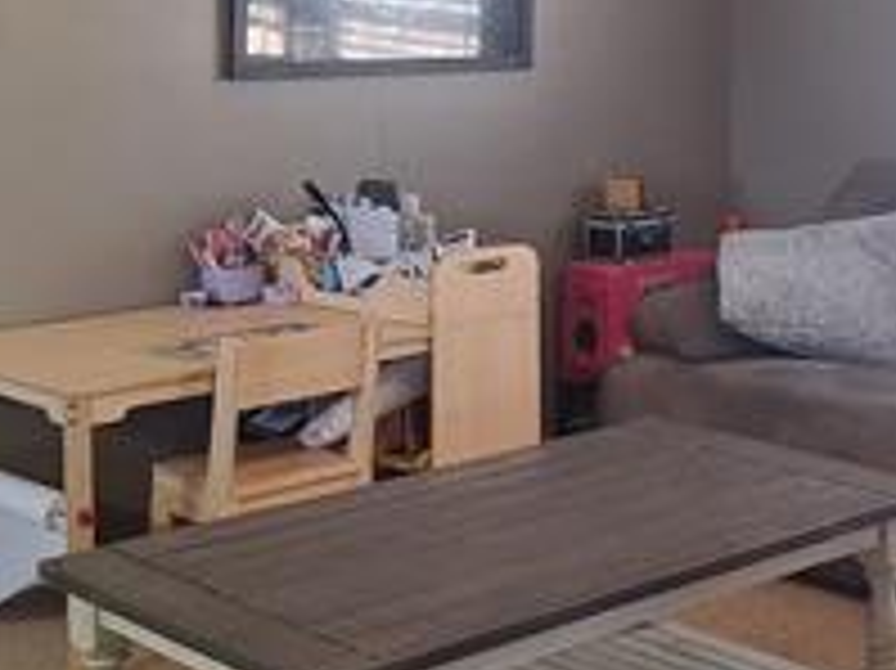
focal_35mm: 74
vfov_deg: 19.2
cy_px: -25
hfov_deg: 25.9
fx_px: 1914
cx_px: 716
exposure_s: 1/50
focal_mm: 5.54
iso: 80
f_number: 1.8
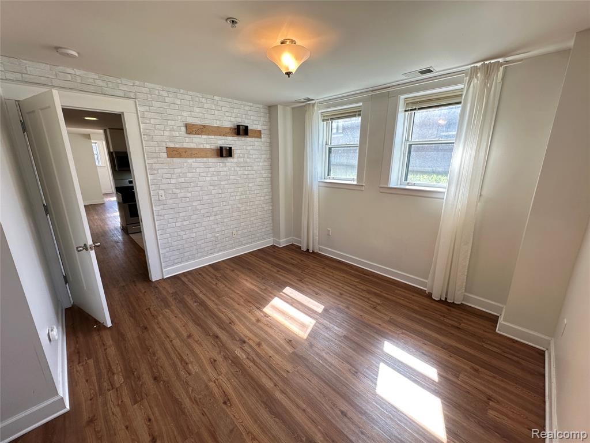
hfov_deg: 102.1
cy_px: 222
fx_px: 239
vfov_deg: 85.7
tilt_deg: -13.9
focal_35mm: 14
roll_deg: -0.4
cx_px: 295
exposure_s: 1/120
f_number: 2.2
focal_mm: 2.22
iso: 80
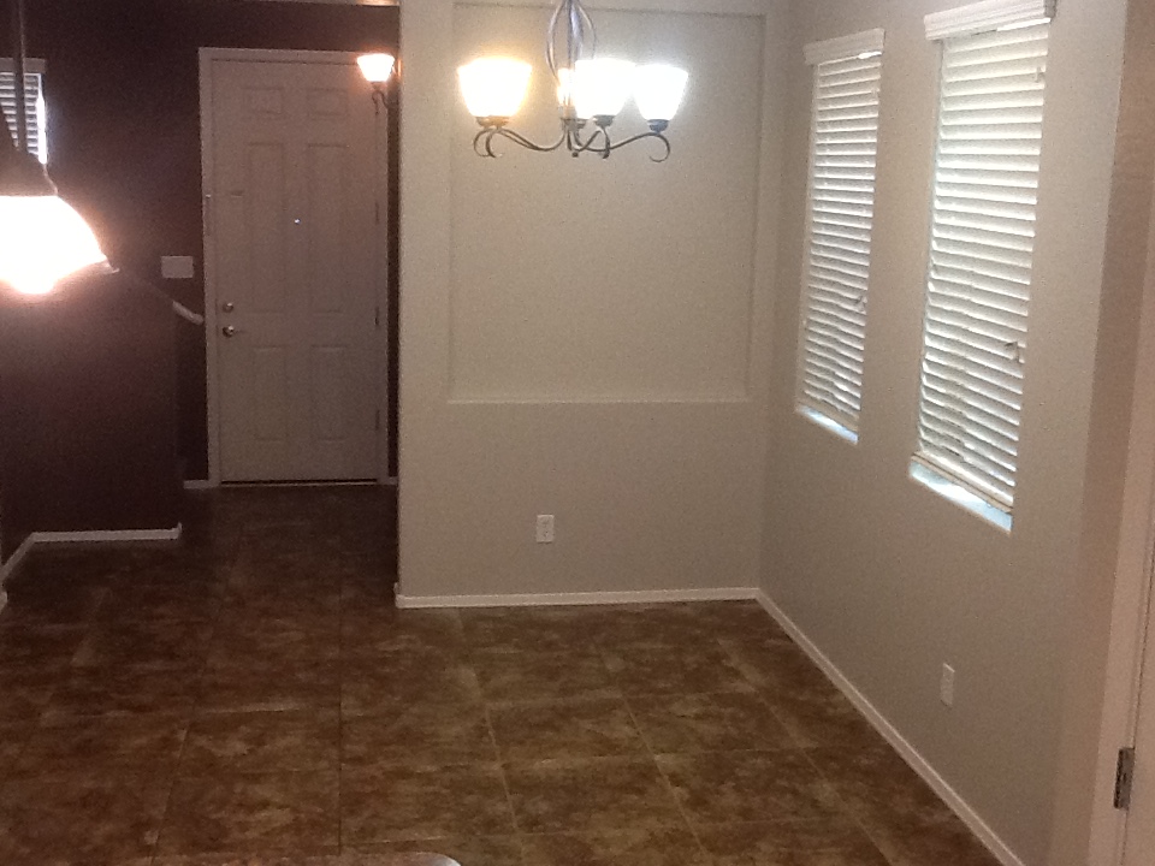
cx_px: 578
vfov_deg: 32.9
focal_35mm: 44
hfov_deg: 42.9
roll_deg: -0.8
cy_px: 433
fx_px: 1468
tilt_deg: -10.6
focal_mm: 2.03
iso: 160
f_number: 2.4
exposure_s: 1/30
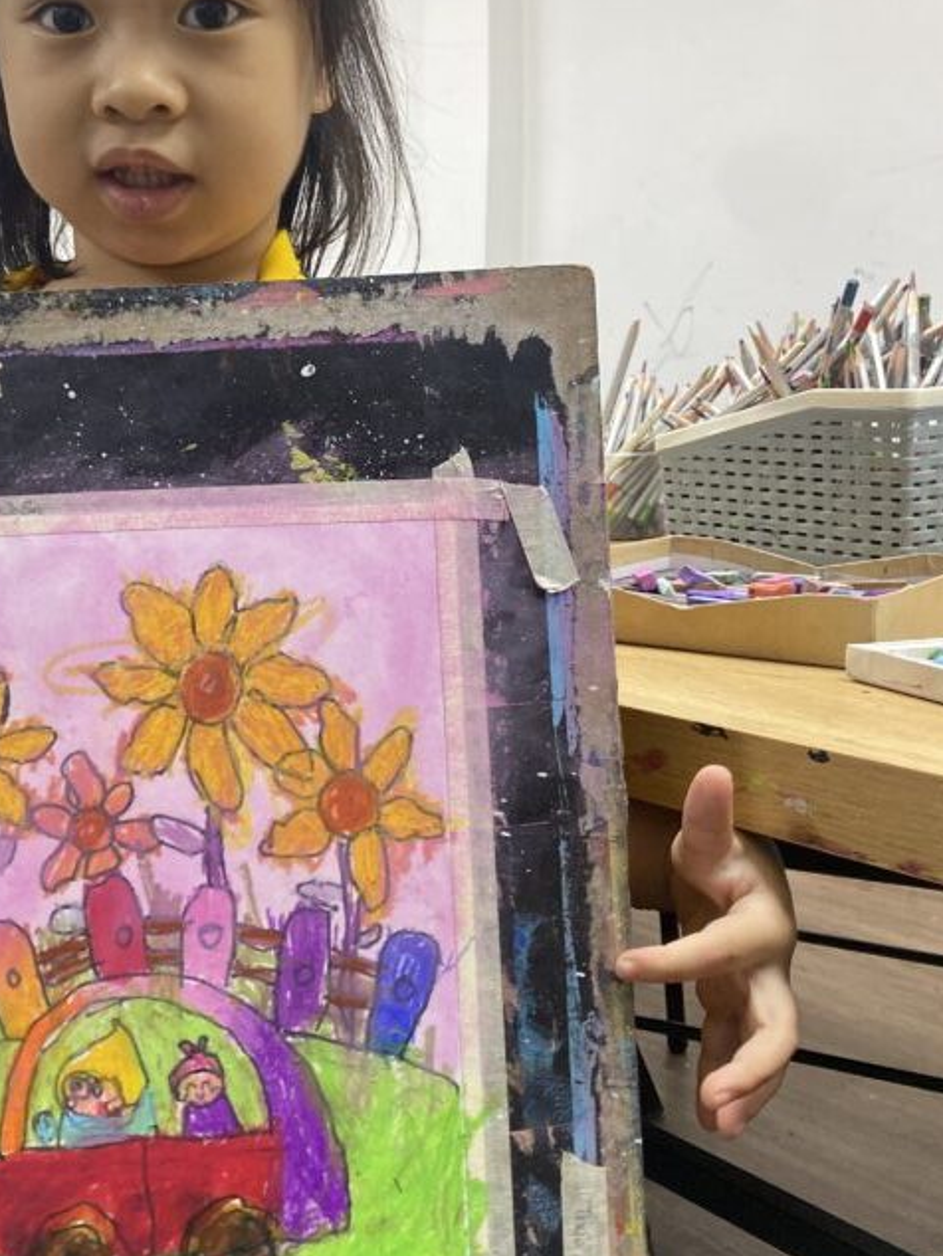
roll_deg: -1.0
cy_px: 523
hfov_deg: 34.5
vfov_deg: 45.6
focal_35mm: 41
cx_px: 250
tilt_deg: -4.6
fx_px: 1488
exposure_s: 1/100
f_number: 1.8
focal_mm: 4.25
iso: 125
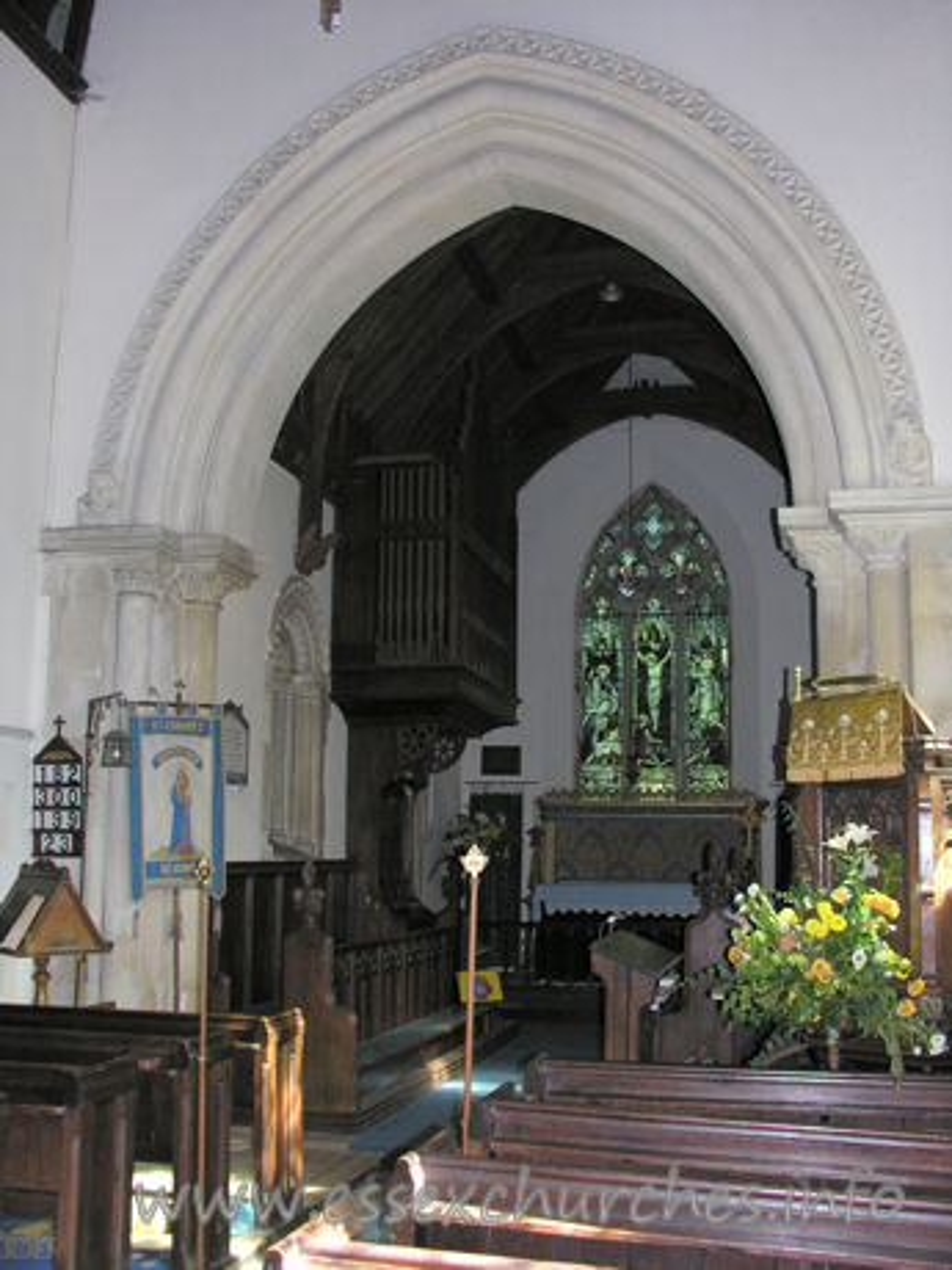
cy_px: 635
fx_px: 1357
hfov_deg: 38.7
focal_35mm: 37
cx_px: 476
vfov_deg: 50.1
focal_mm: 9.5
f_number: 2.8
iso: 151
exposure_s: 1/60.1
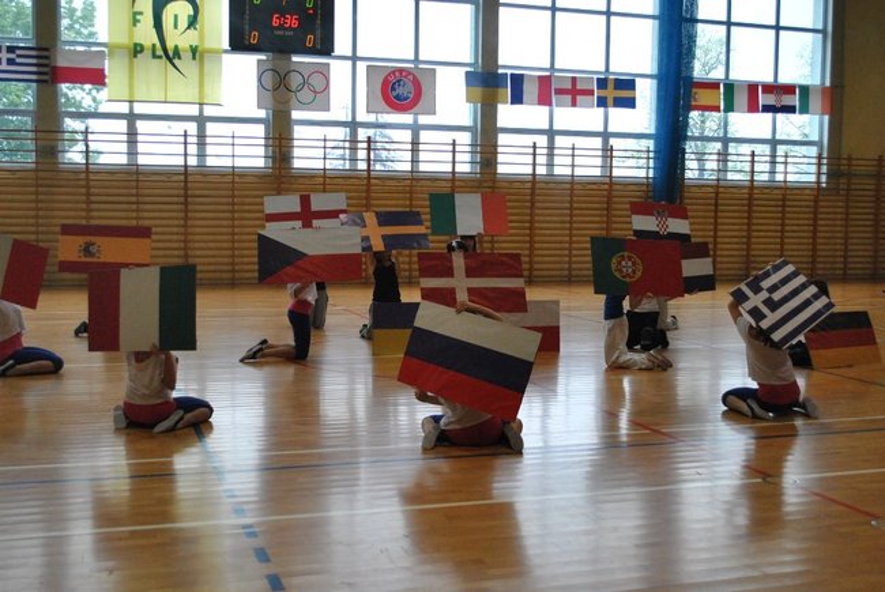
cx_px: 442
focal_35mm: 44
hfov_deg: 44.9
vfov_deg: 30.9
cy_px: 296
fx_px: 1071
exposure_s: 1/250
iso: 800
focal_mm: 29
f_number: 4.5
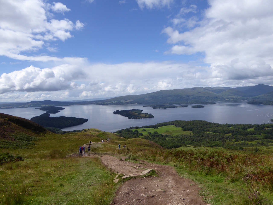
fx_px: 197
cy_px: 102
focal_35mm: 25
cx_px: 136
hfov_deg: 69.4
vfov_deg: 54.9
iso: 100
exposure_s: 1/1600
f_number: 3.3
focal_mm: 4.3
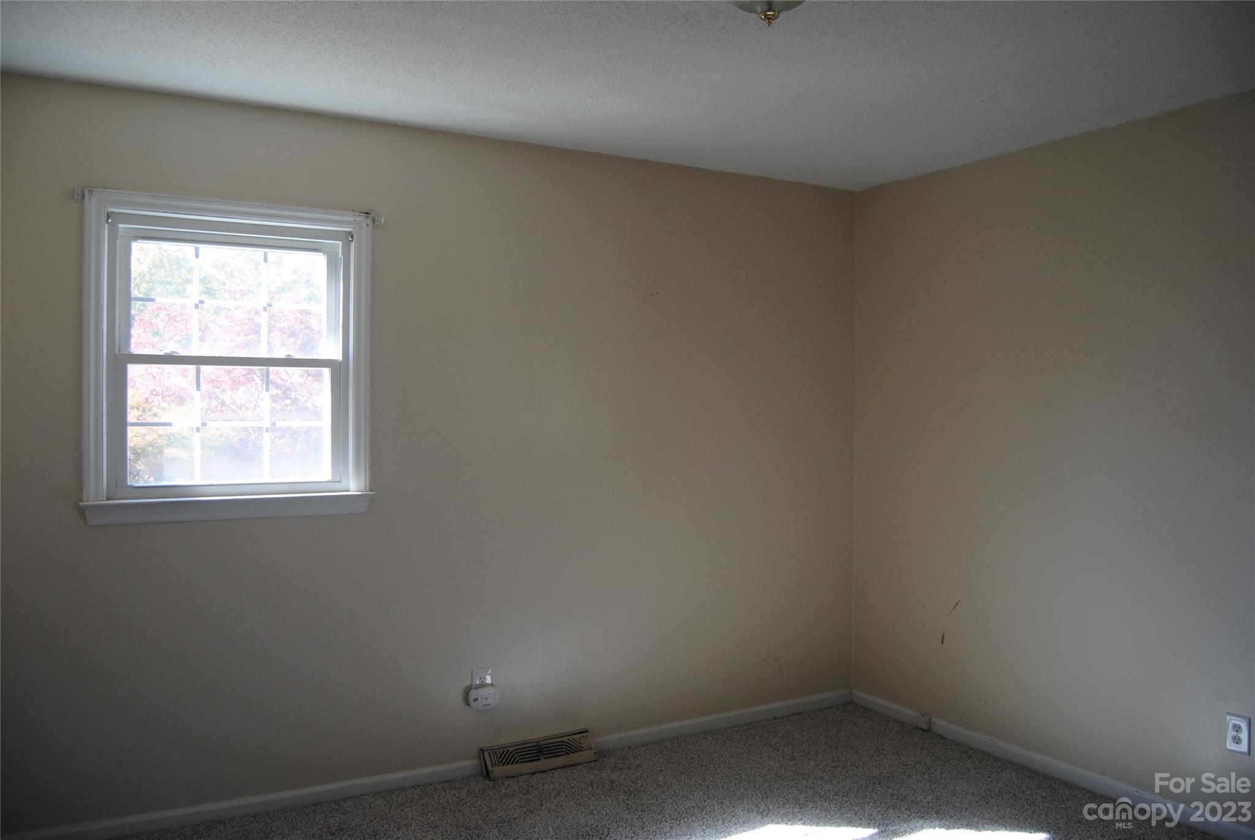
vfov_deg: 48.0
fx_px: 942
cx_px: 628
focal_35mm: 27
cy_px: 420
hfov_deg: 67.3
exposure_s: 1/60
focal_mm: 18
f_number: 4
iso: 200
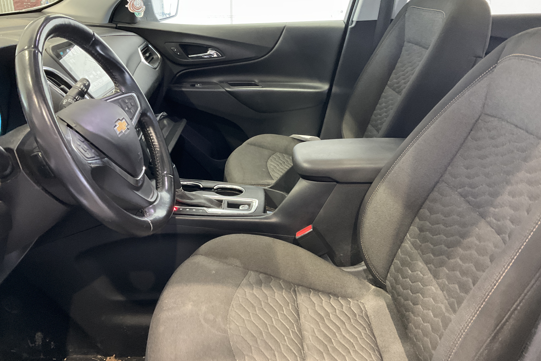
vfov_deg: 42.3
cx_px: 265
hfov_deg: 60.3
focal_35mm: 31
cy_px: 166
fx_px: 466
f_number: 1.8
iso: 250
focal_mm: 3
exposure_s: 1/40
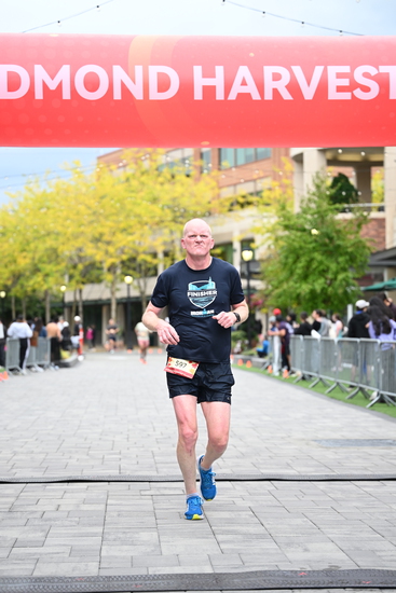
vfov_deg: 26.6
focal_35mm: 76
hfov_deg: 18.0
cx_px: 198
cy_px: 296
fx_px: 1253
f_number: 2.8
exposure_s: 1/2000
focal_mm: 76
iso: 800
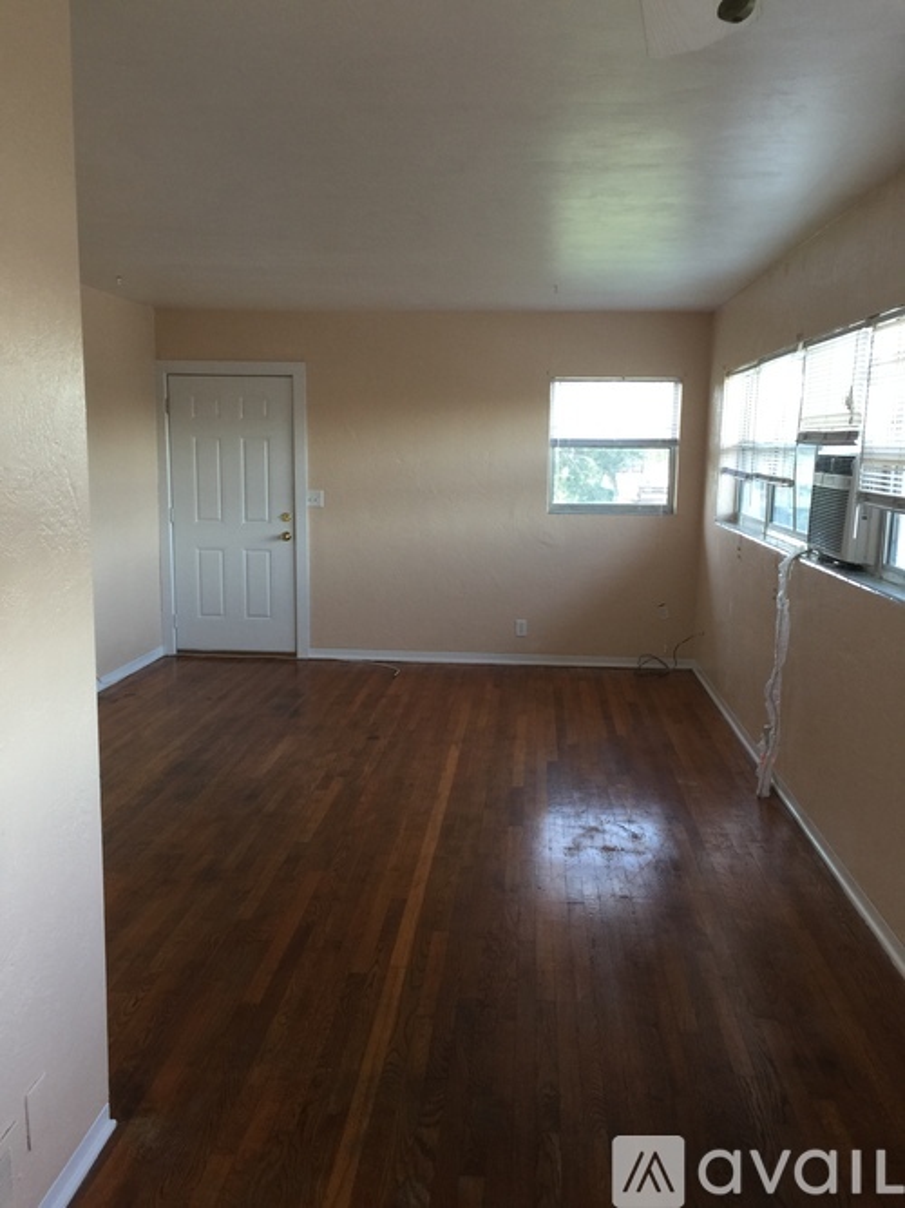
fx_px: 1011
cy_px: 604
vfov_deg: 61.7
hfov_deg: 48.2
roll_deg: +0.2
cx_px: 452
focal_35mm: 29
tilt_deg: -7.6
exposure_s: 1/15
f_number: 2.2
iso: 40
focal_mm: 4.15
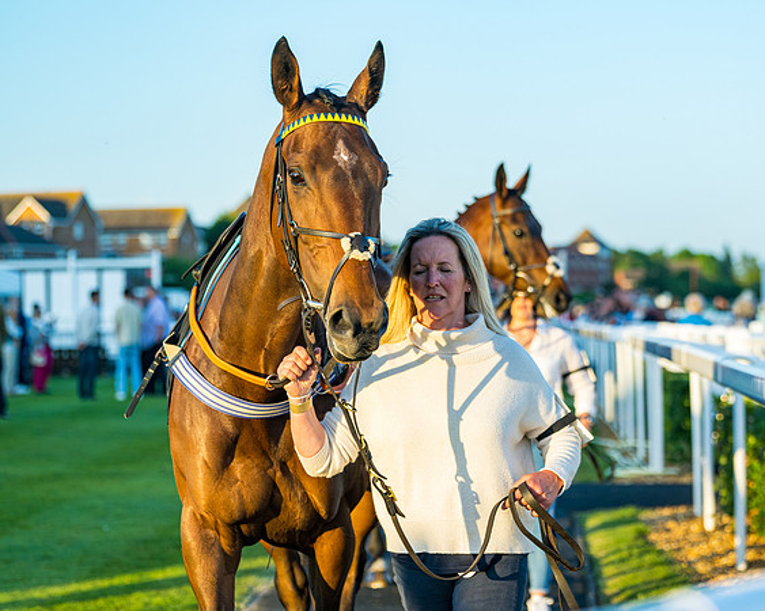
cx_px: 491
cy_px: 316
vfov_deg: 13.9
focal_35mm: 111
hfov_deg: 17.3
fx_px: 2516
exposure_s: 1/640
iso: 400
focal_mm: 92
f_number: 4
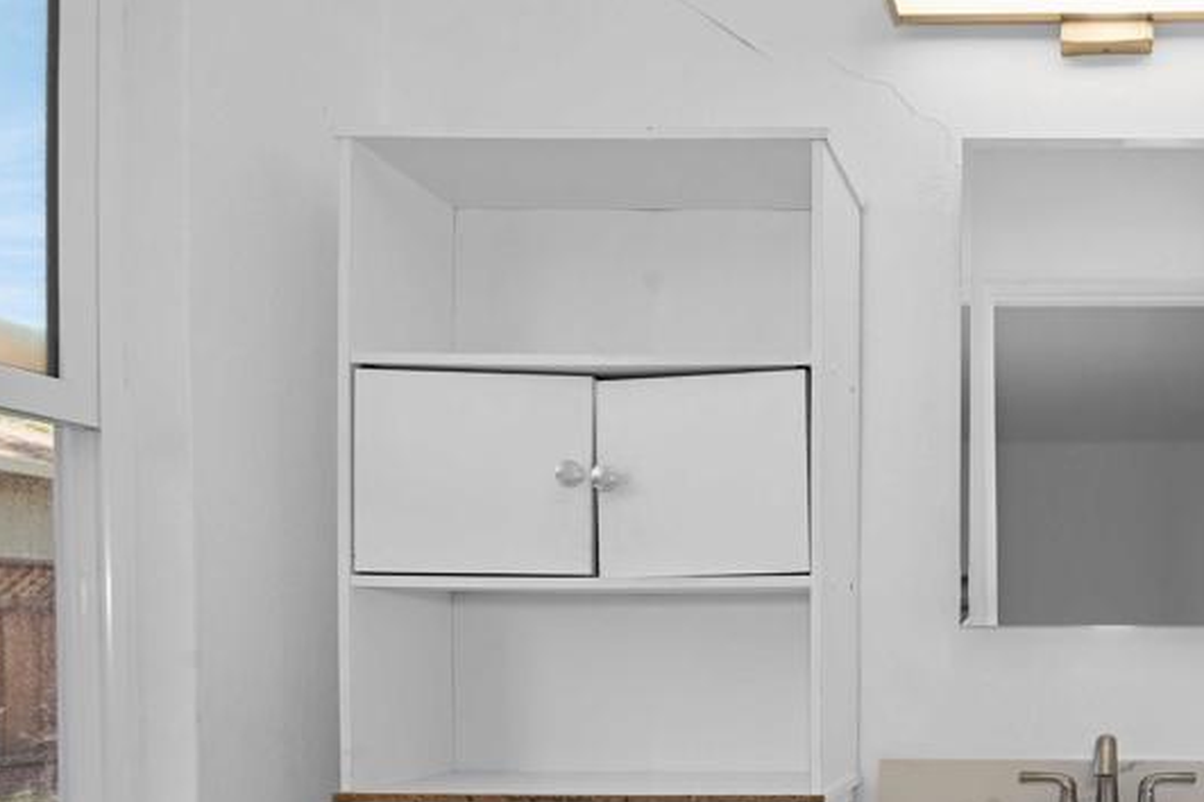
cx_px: 1100
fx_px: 903
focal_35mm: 27
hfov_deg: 57.2
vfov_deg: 45.1
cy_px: 662
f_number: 8
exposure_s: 1/200
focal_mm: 14
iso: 320
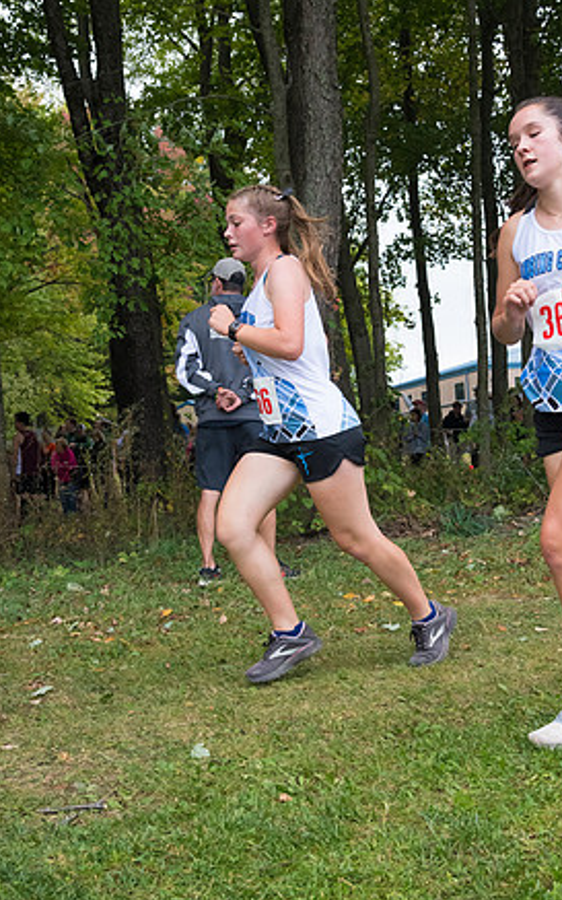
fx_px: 1079
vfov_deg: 45.3
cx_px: 304
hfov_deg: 29.2
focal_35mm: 44
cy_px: 445
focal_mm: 28
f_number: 5.6
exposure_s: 1/1250
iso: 2000
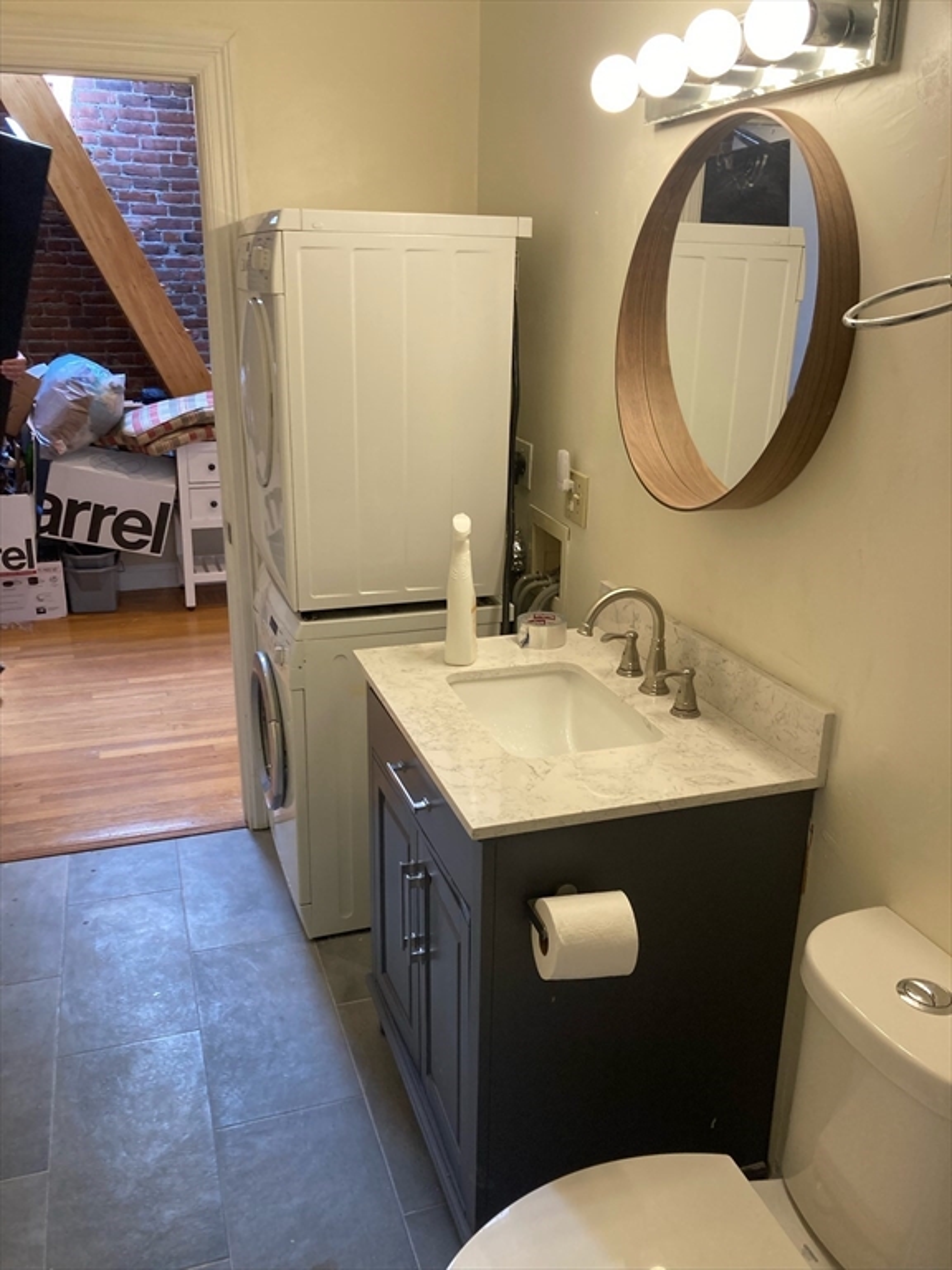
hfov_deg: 49.7
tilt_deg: -19.5
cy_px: 635
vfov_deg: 63.4
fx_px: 1027
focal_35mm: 28
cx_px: 476
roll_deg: -1.9
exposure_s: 1/60
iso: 64
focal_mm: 3.99
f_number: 1.8
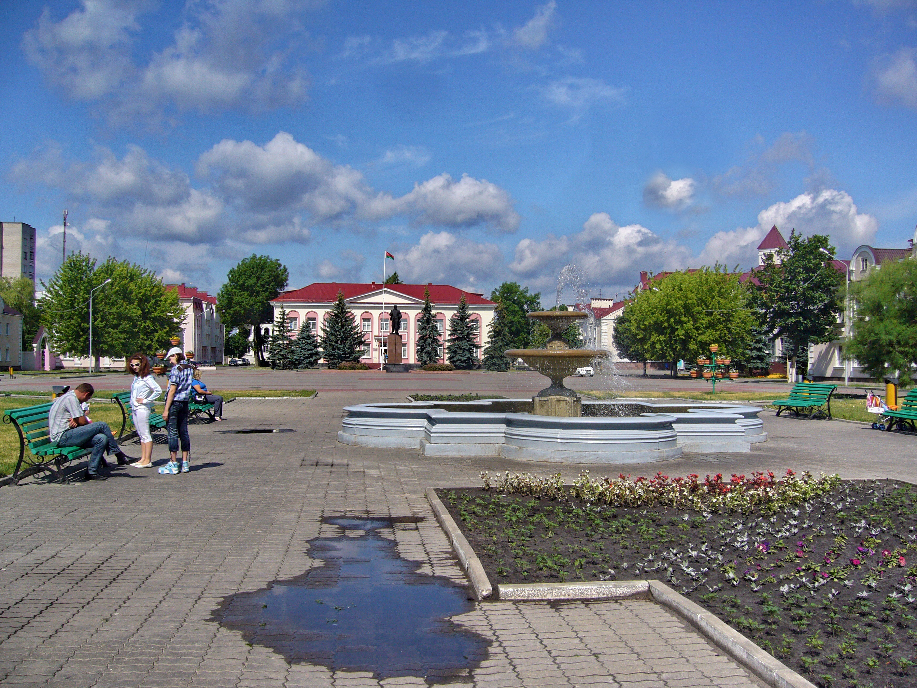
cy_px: 344
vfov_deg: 40.7
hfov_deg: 52.6
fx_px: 927
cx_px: 458
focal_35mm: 35
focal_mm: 5.8
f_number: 5.6
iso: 80
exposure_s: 1/500
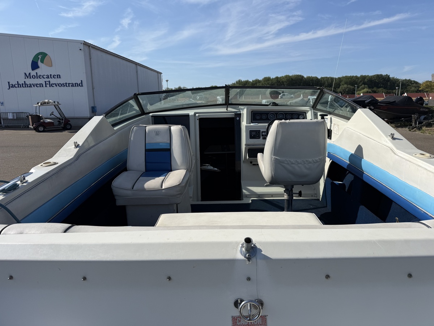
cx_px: 217
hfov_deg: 71.6
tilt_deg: -12.1
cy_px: 163
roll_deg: +0.2
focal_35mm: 24
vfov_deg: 56.8
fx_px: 301
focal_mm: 6.76
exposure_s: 1/6711
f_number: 1.78
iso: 80
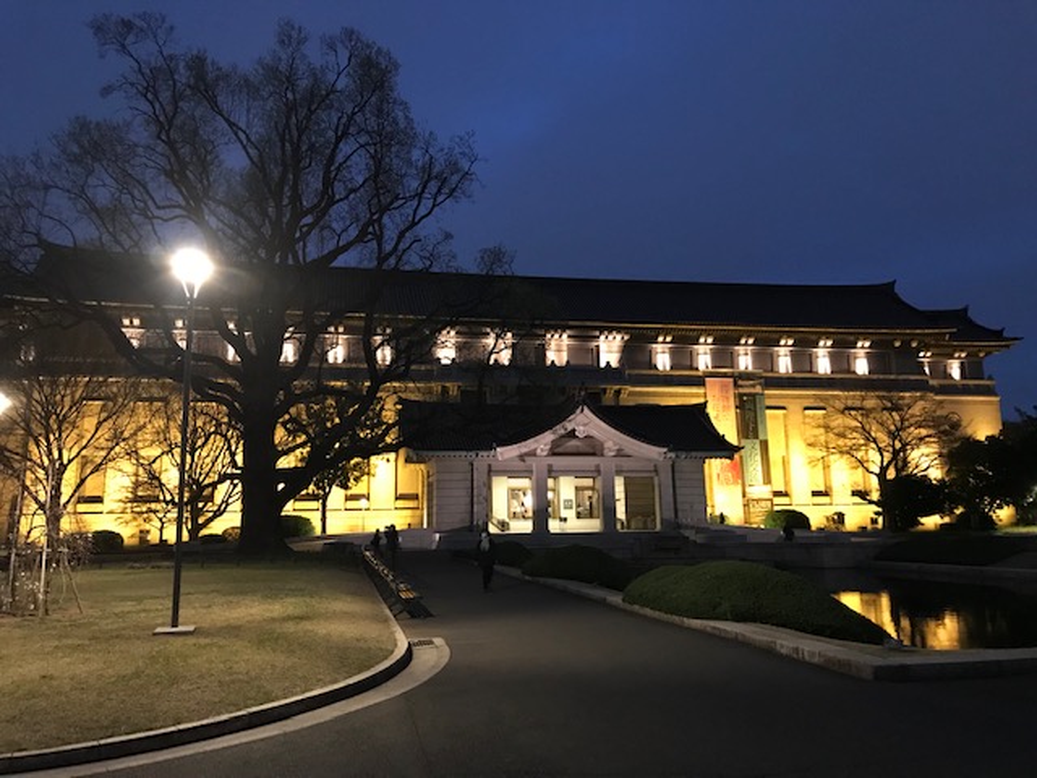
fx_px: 839
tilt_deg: +6.7
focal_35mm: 28
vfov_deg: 49.7
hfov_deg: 63.4
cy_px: 389
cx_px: 518
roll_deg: +0.6
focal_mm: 3.99
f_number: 1.8
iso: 80
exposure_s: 1/5
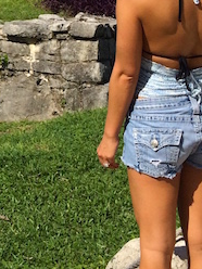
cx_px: -172
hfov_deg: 13.1
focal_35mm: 101
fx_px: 786
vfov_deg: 19.1
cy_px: 21
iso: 32
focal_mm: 4.15
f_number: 2.2
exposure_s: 1/4115
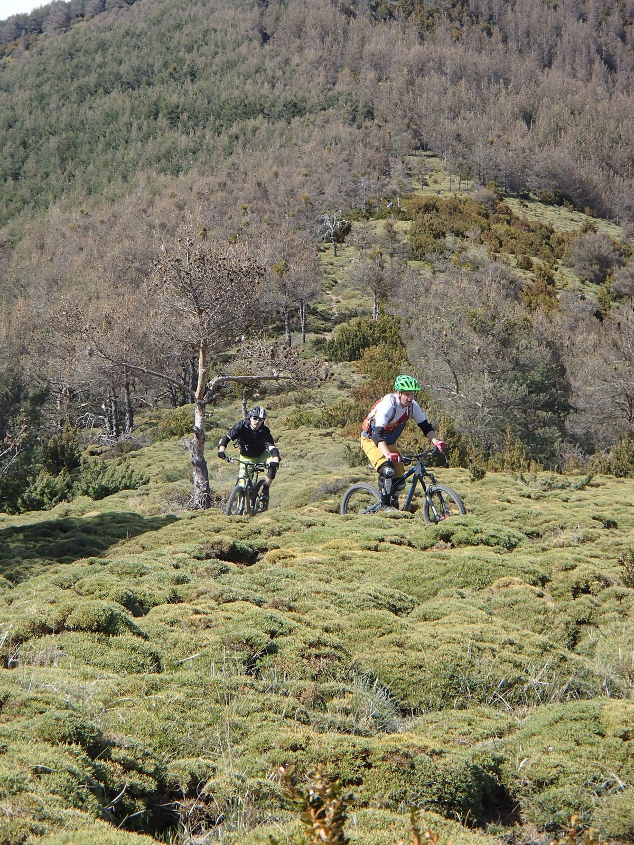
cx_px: 317
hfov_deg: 16.4
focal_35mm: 90
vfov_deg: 21.8
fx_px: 2198
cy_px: 422
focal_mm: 16.1
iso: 100
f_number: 4.6
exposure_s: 1/400
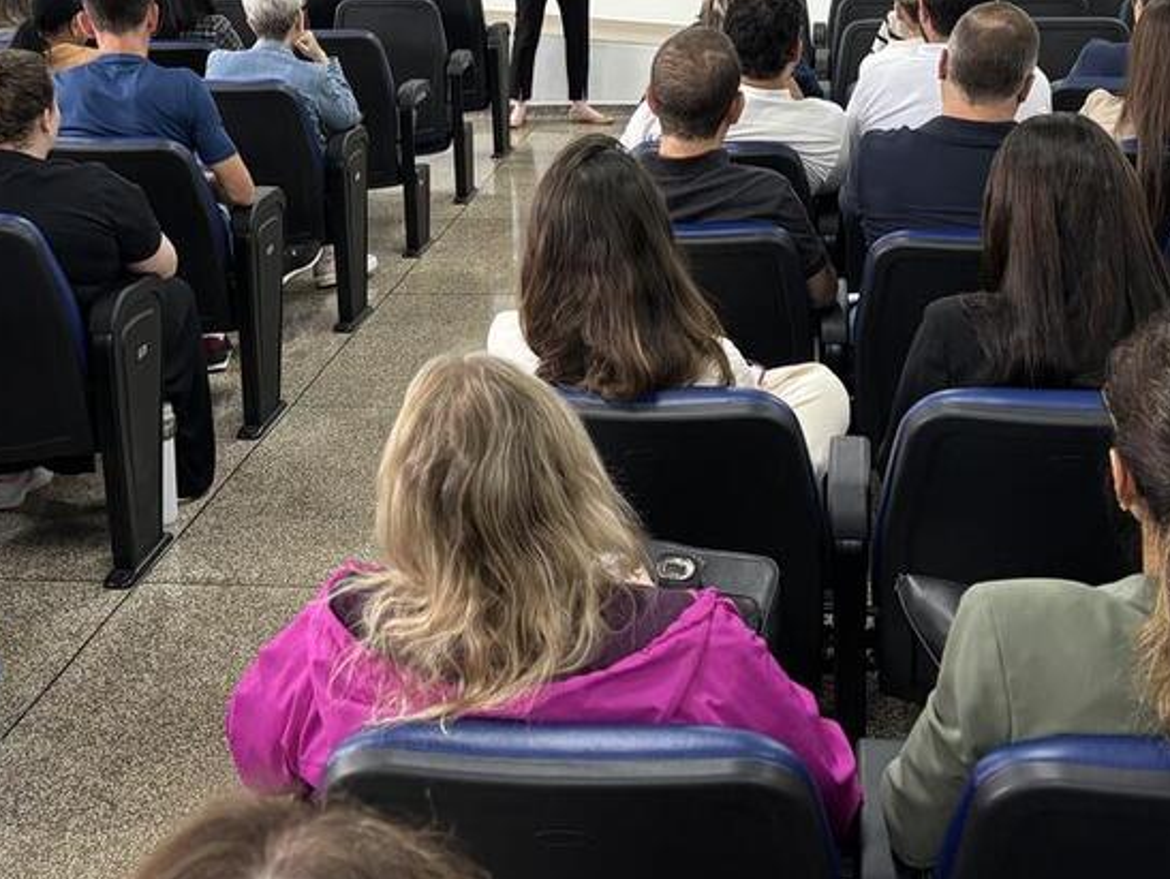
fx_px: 1928
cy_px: 105
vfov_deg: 25.0
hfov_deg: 33.8
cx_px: 618
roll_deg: +1.5
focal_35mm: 57
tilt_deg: -8.4
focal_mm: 5.96
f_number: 1.6
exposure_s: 1/60
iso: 200
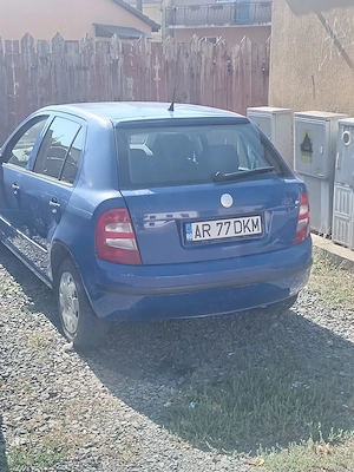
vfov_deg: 37.5
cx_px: 177
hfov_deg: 28.6
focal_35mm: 51
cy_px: 236
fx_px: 695
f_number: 1.8
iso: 100
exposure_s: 1/218
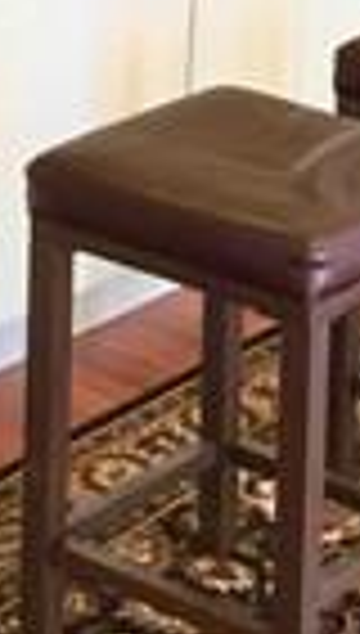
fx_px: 2411
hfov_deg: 8.5
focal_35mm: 143
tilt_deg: -7.9
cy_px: -297
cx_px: 72
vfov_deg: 14.1
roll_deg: -4.1
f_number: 2.2
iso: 40
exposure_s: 1/30
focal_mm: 4.15
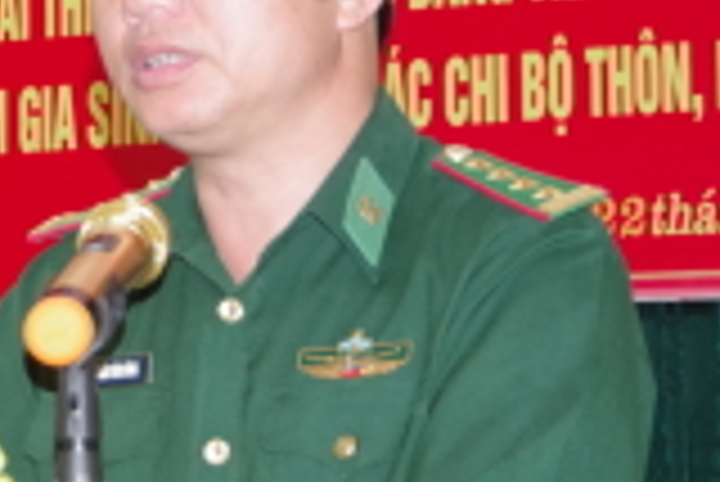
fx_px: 4124
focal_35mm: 206
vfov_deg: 6.7
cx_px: -140
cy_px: 149
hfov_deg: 9.8
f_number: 4.5
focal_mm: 40
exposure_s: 1/100
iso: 800
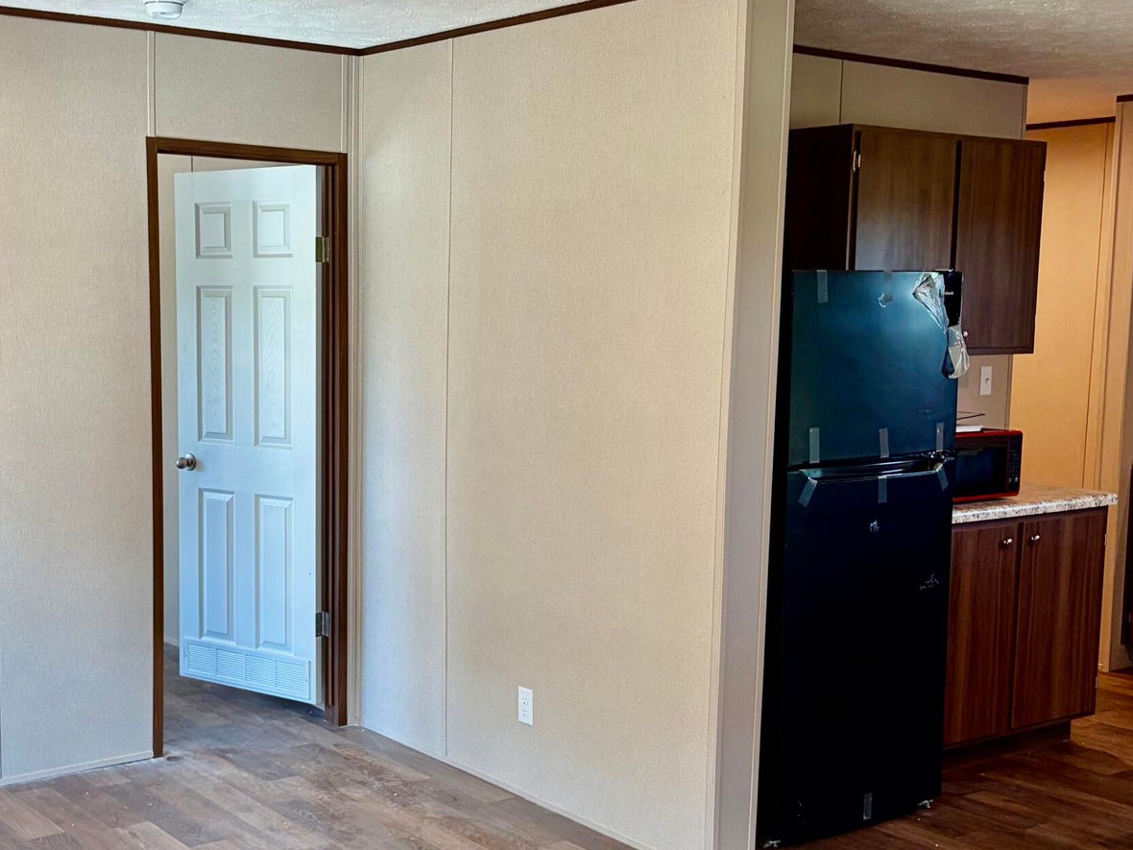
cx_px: 346
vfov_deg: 30.8
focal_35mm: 47
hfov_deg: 39.8
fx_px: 1538
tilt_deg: -4.6
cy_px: 481
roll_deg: +0.2
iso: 80
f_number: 1.6
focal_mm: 5.96
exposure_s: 1/120
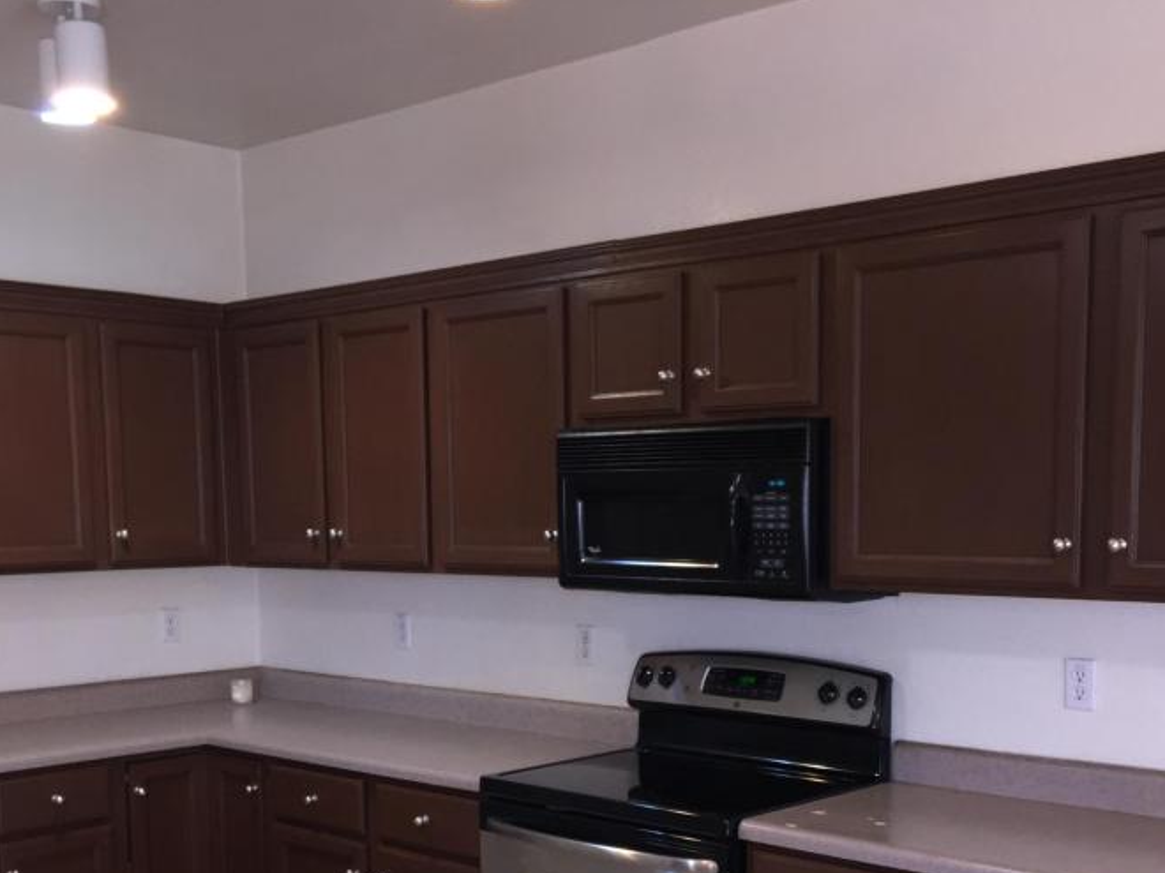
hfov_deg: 42.1
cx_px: 588
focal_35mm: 45
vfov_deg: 31.5
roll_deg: +0.2
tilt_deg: -5.8
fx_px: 1514
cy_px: 672
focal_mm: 4.15
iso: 80
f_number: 2.2
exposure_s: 1/16
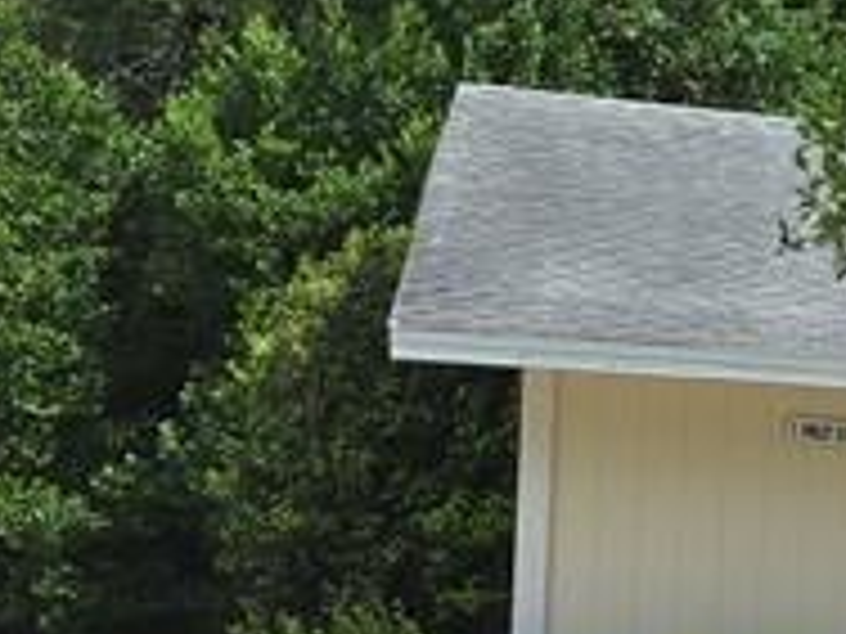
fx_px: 3055
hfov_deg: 13.3
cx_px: 1768
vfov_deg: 11.7
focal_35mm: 125
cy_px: 674
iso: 12
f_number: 1.7
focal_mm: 6.3
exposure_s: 1/1212
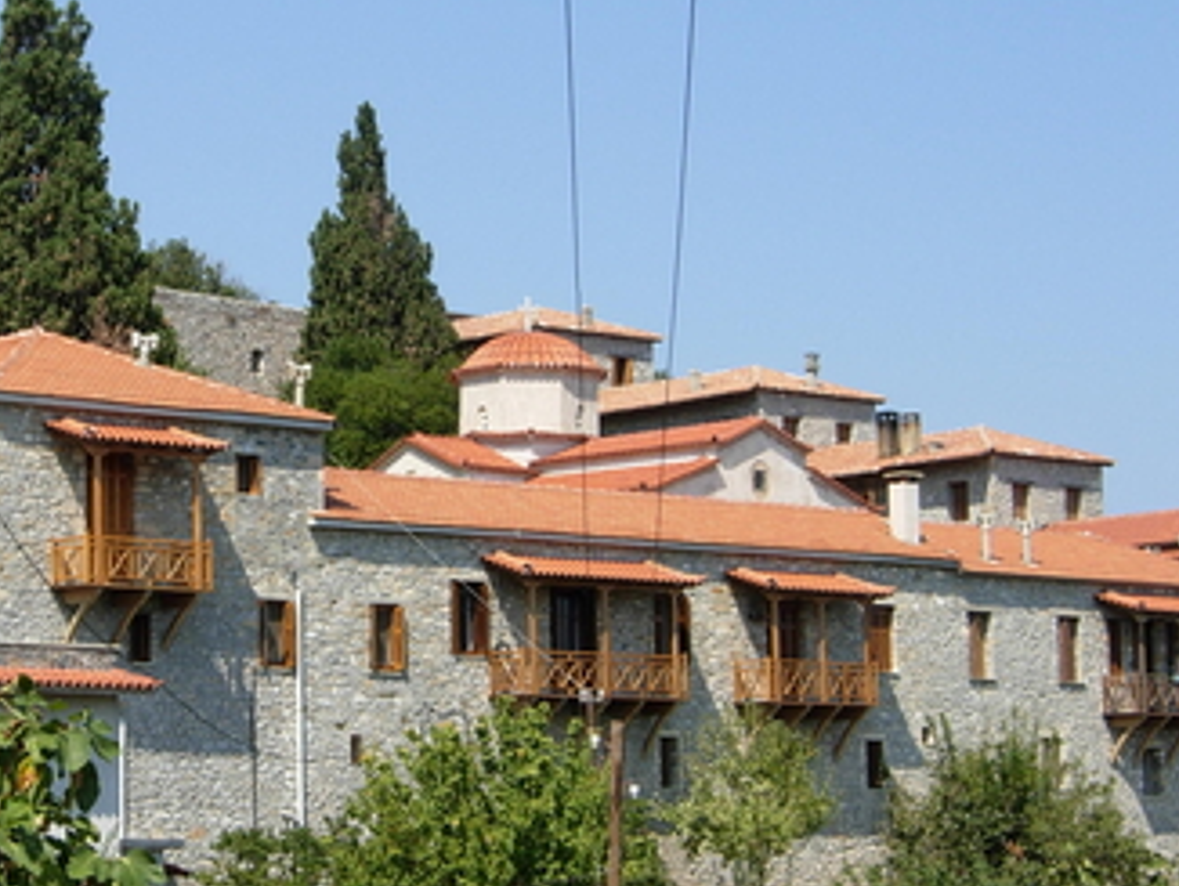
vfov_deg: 13.0
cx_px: 300
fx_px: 3886
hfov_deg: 17.2
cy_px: 412
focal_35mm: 114
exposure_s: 1/384
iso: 50
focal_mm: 12.9
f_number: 5.5
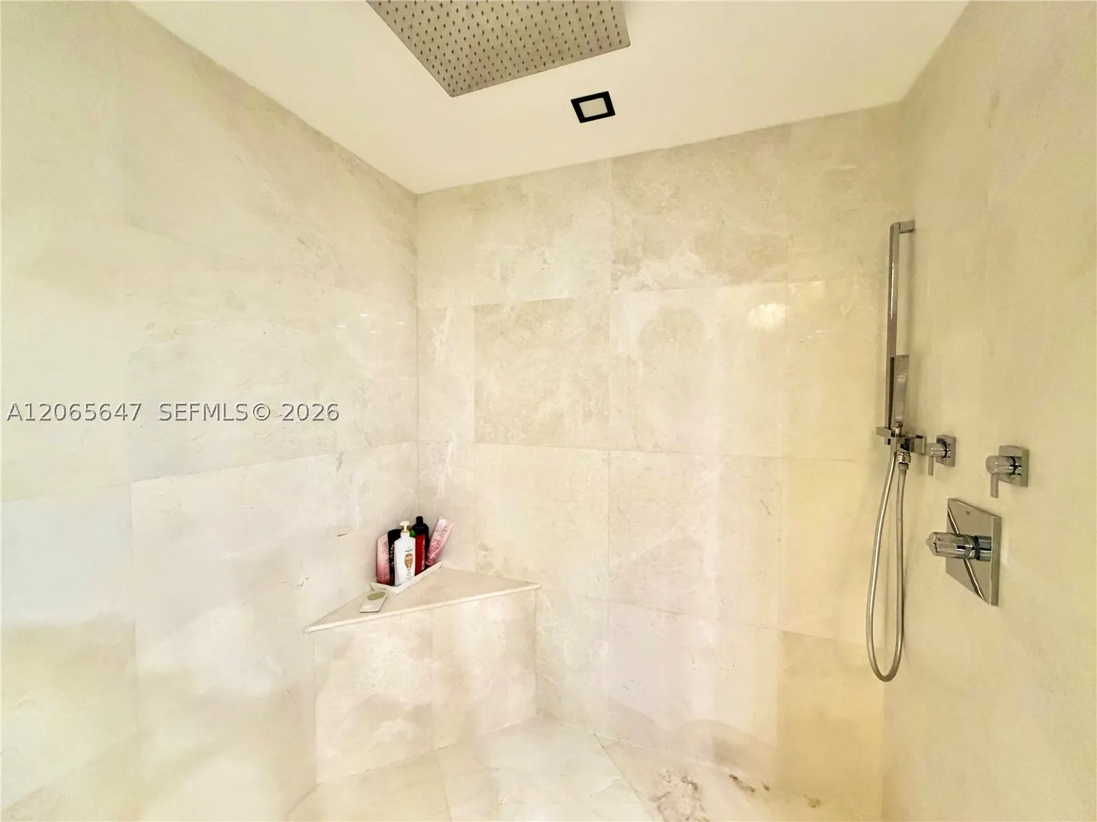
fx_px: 444
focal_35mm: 14
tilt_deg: -2.6
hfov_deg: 102.1
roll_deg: +0.3
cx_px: 548
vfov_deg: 85.7
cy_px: 411
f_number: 2.2
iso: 640
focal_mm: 2.22
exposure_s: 1/60
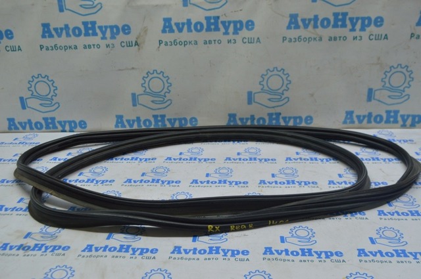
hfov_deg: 55.2
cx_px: 210
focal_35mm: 34
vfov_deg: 38.3
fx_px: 403
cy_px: 140
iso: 400
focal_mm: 23
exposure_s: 1/40
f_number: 6.3
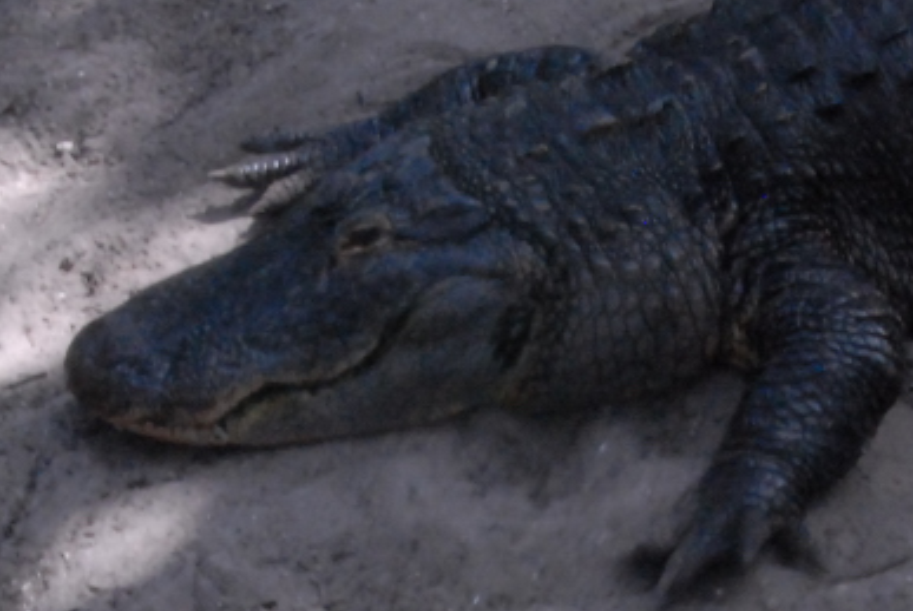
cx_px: 691
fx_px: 3555
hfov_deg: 14.6
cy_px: 642
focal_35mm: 140
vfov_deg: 9.7
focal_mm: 28
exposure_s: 1/50
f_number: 25
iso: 1100
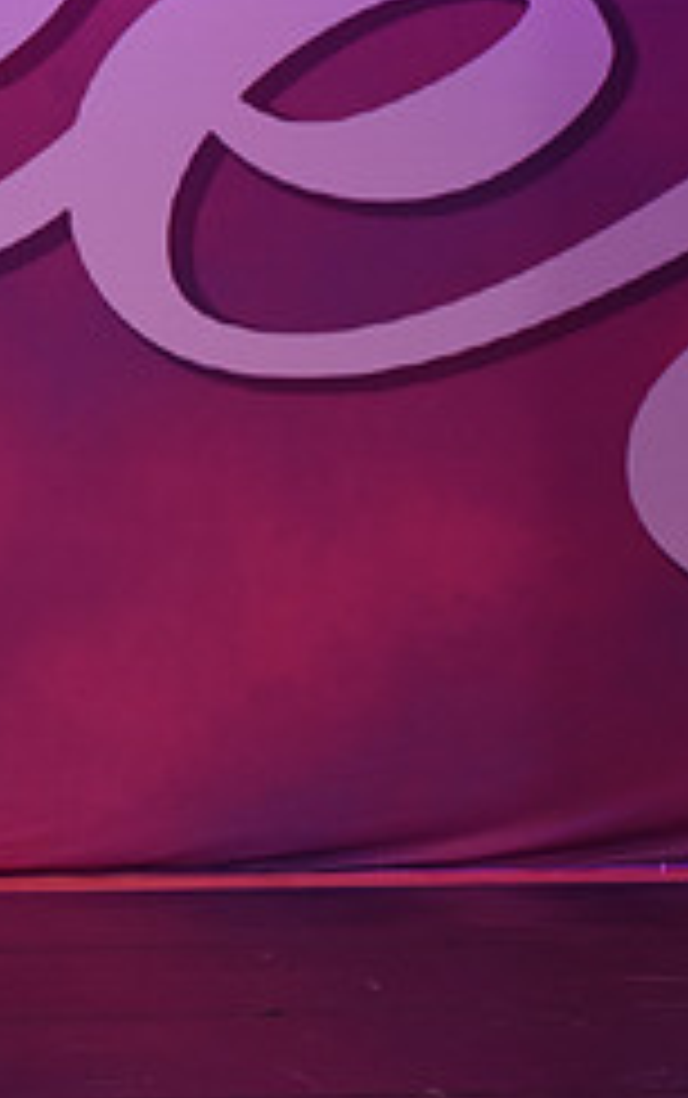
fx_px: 10146
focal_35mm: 339
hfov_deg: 3.9
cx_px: 1210
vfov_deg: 6.2
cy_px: 493
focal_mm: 140
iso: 2000
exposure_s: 1/320
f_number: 5
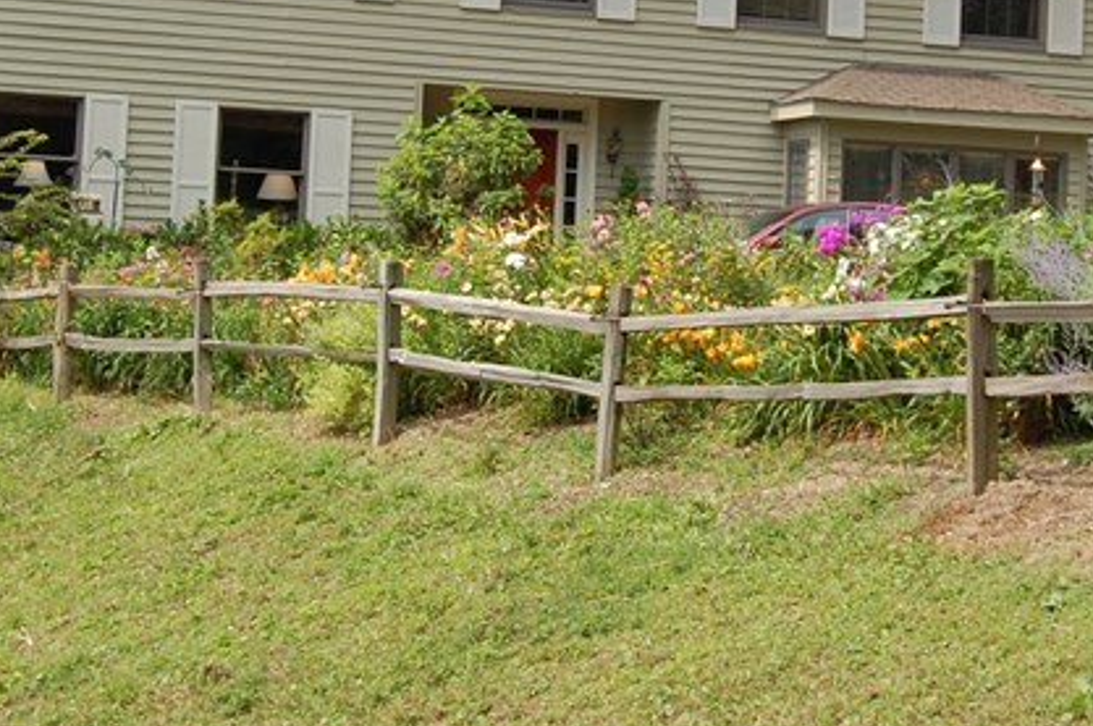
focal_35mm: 121
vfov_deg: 11.2
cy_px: 113
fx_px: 3679
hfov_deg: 16.9
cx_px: 602
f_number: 8
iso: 200
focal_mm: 31
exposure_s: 1/250
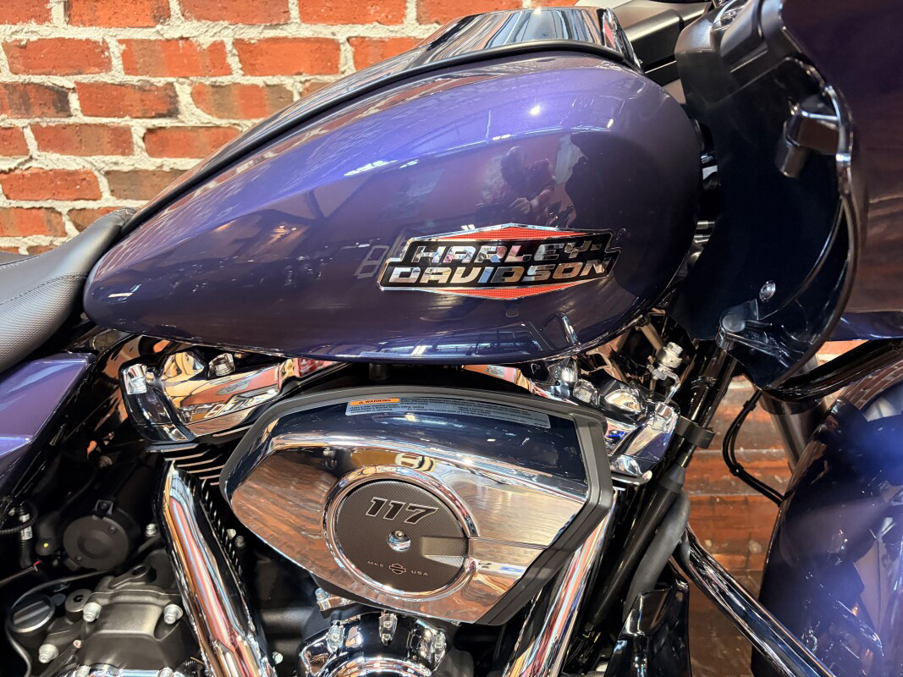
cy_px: 338
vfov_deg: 53.1
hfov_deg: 67.3
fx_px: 678
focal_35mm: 26
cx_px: 452
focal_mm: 5.96
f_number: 1.6
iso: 400
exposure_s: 1/40
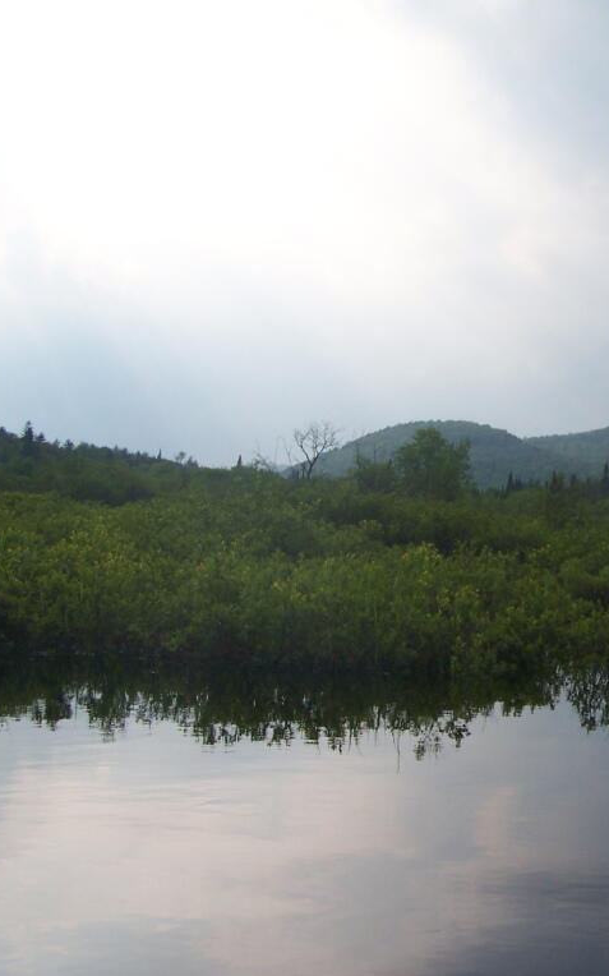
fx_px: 1435
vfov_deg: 37.5
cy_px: 489
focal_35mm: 54
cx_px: 640
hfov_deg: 22.8
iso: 80
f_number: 5.6
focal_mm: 6.3
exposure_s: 1/640
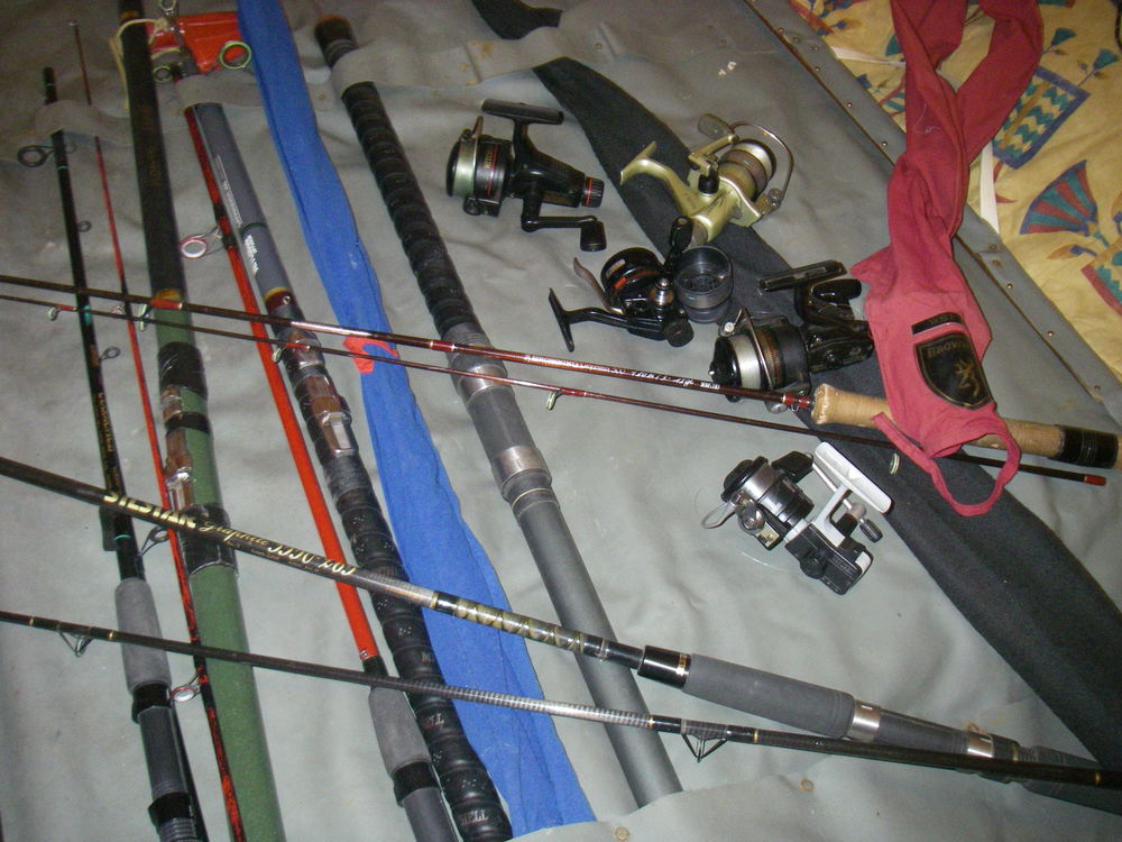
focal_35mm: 38
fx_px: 1232
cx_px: 561
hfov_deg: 49.0
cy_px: 421
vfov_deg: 37.7
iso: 400
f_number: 3.3
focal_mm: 6.3
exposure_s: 1/50
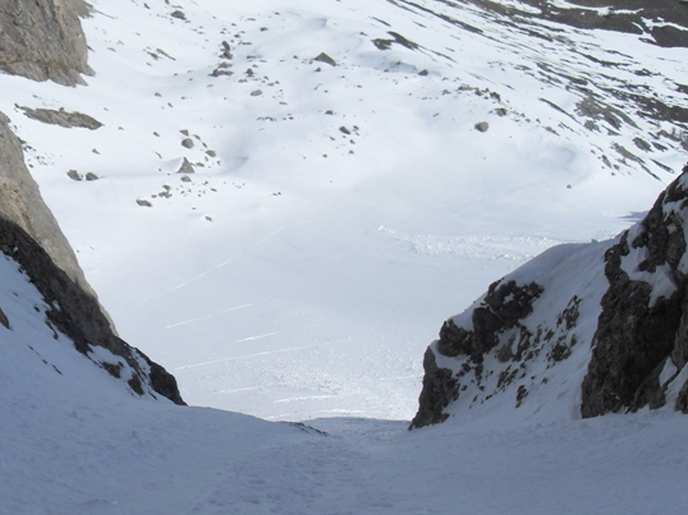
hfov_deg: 38.1
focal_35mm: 50
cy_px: 345
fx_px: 993
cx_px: 283
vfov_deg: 28.9
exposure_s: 1/750
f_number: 7
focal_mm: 6.3
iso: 80
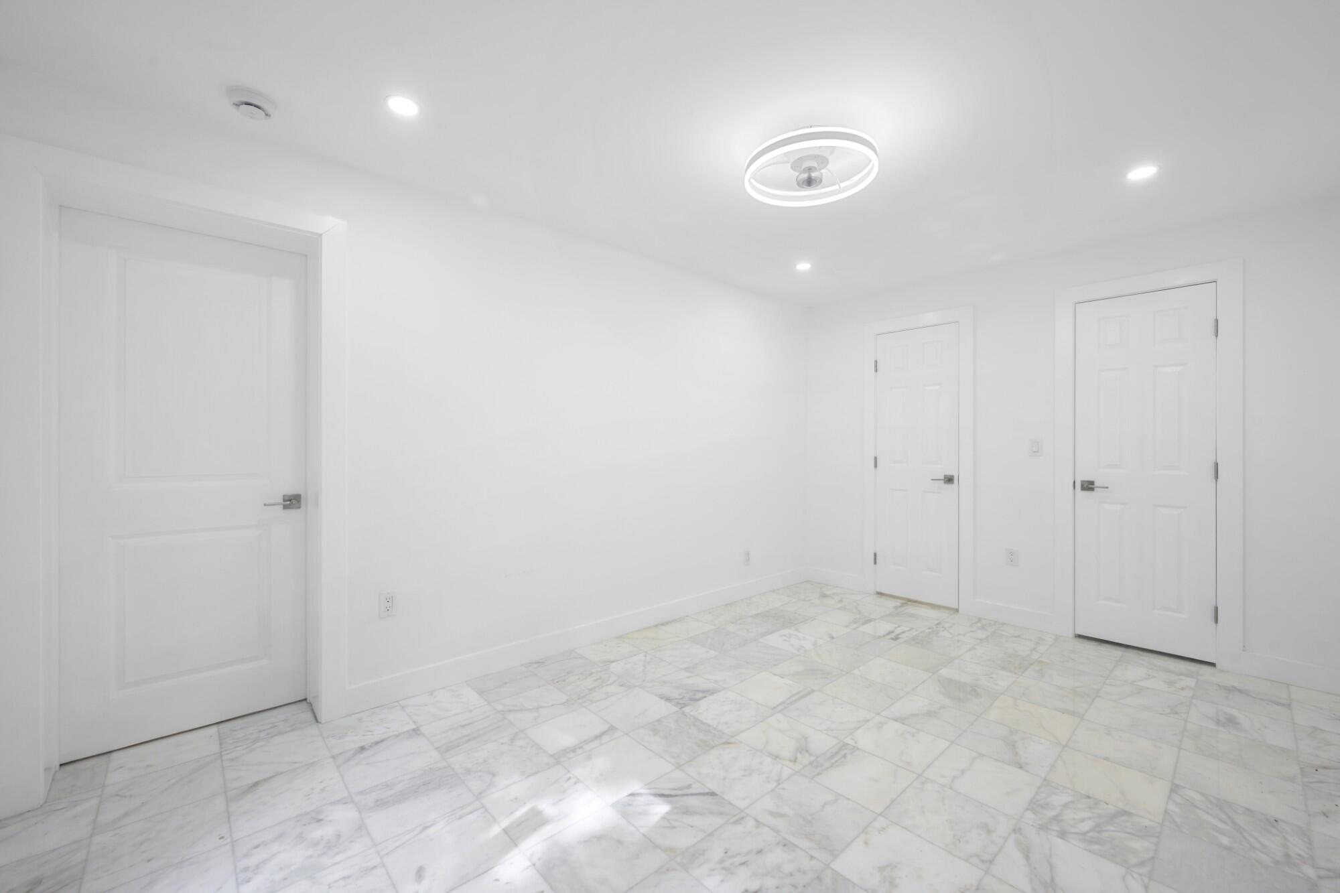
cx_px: 670
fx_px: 521
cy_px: 446
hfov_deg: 104.3
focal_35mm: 14
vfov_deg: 81.2
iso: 160
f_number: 9
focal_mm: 14
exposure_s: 1/10
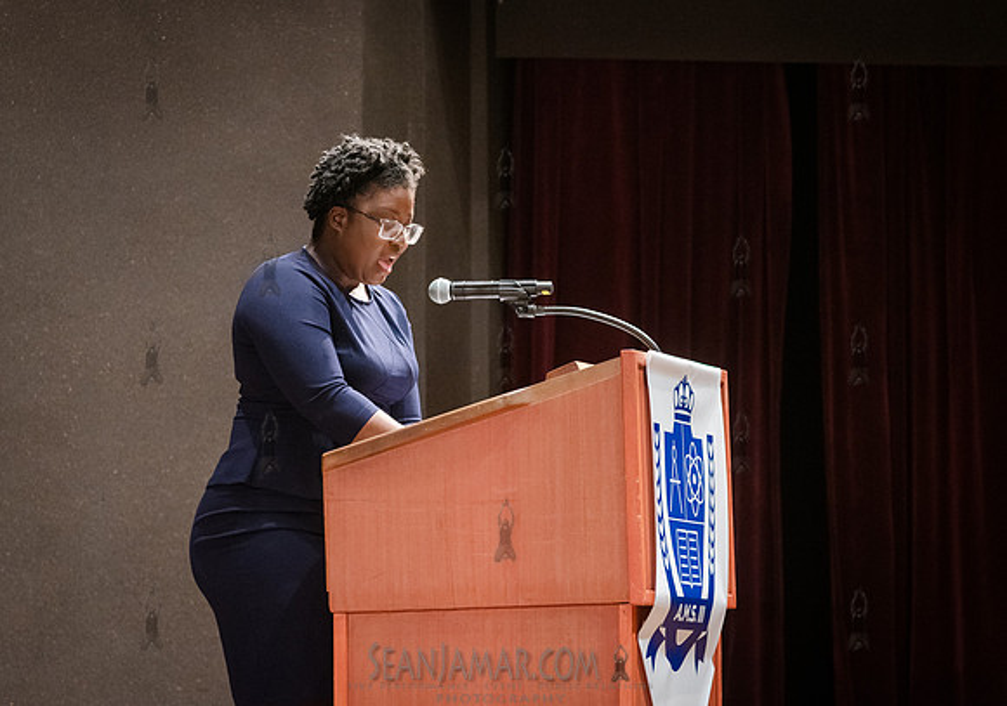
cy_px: 322
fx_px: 4974
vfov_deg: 8.1
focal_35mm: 175
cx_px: 431
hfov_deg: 11.6
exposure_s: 1/200
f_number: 4
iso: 5000
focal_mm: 155
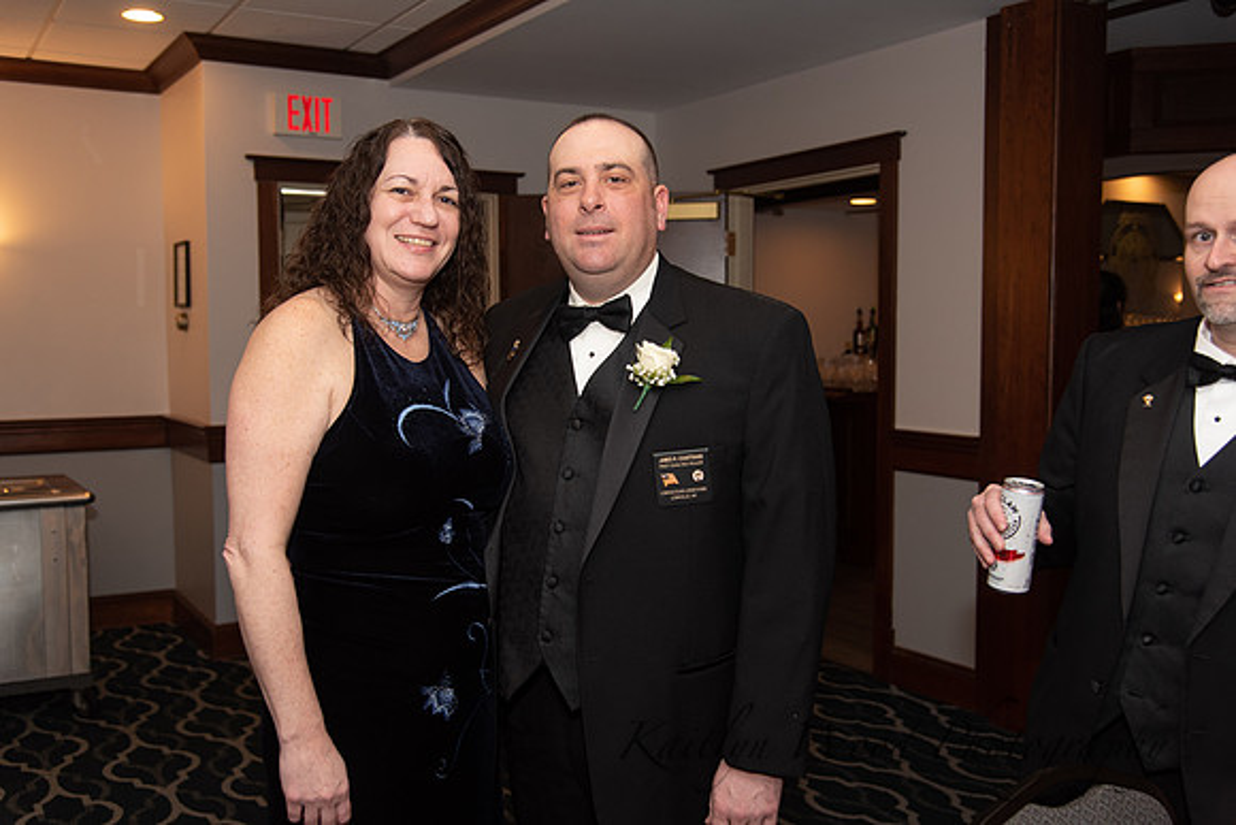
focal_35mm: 36
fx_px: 1220
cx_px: 618
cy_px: 412
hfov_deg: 53.7
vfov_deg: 37.4
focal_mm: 35
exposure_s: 1/200
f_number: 4
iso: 800
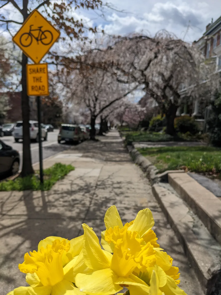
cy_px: 148
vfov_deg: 65.3
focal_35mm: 27
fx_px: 230
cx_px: 110
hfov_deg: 51.4
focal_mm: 4.38
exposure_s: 1/7812
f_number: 1.73
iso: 57
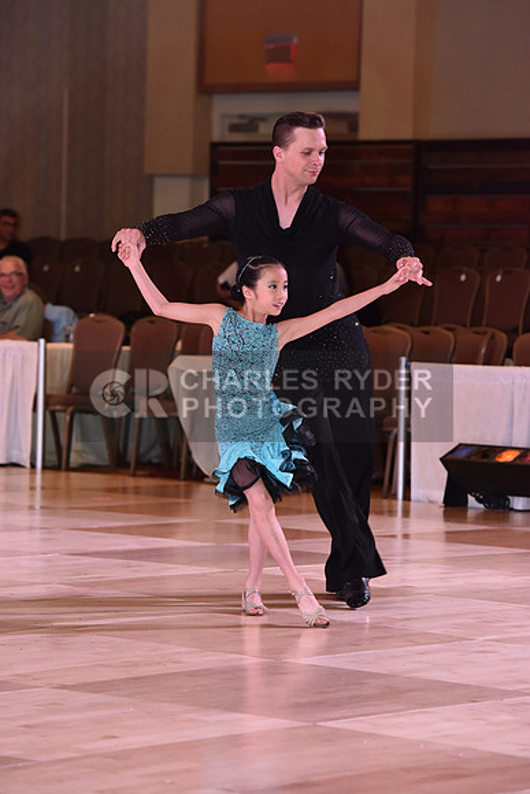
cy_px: 397
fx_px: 3310
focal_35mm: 150
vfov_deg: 13.7
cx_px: 265
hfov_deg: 9.2
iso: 2000
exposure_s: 1/250
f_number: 5.6
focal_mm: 150
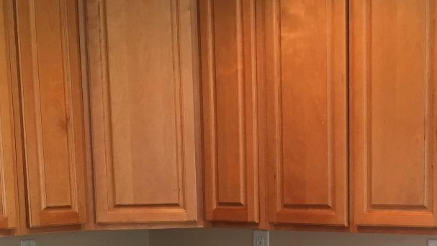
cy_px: 276
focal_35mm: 75
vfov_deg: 15.6
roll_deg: +0.7
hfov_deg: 28.0
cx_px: 302
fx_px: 869
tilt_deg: -7.1
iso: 80
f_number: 2.2
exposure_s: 1/30
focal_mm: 4.15
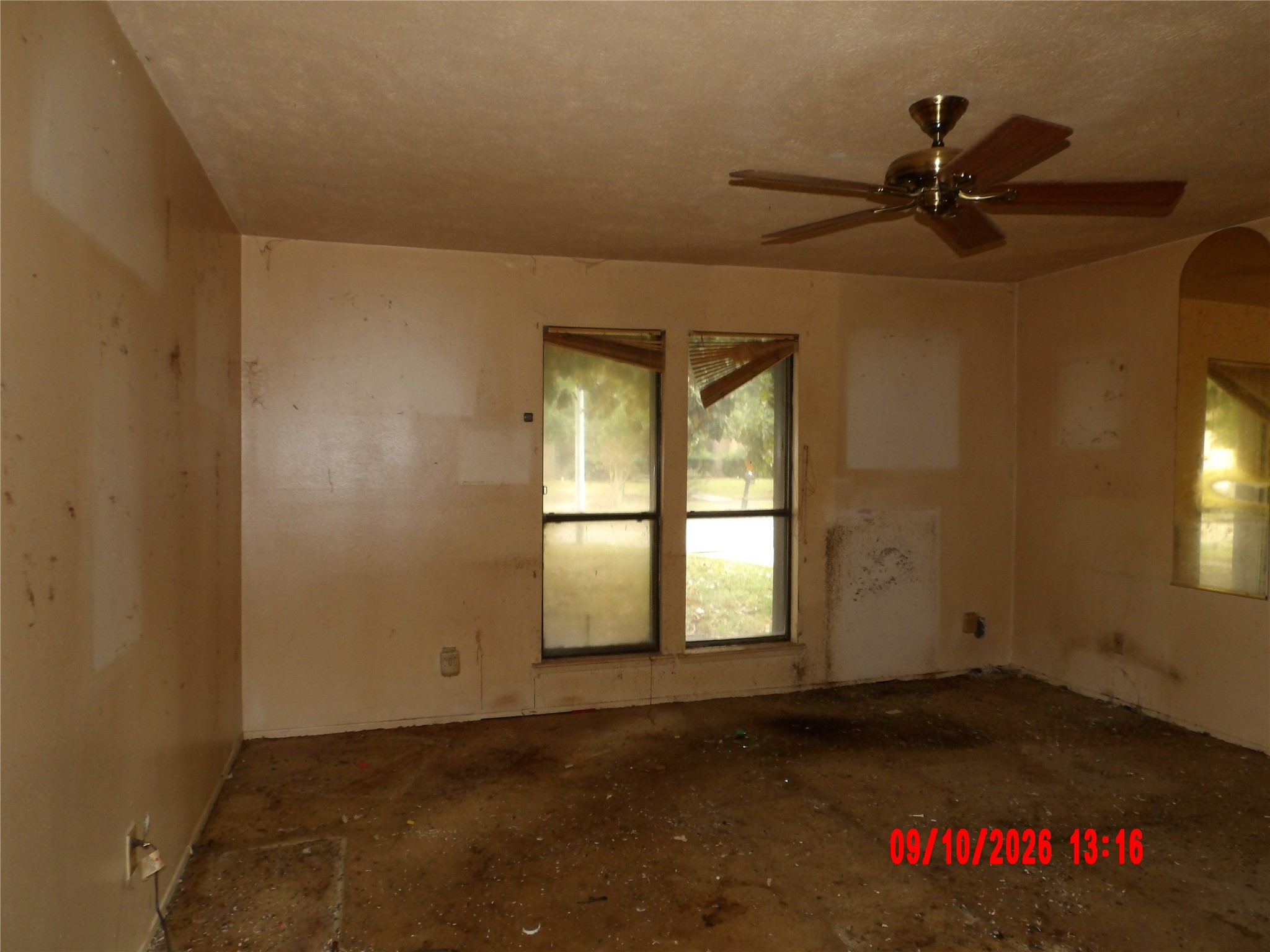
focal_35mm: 23
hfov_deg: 73.9
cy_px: 476
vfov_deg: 58.9
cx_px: 635
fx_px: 844
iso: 200
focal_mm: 4.2
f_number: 4.1
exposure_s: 1/30
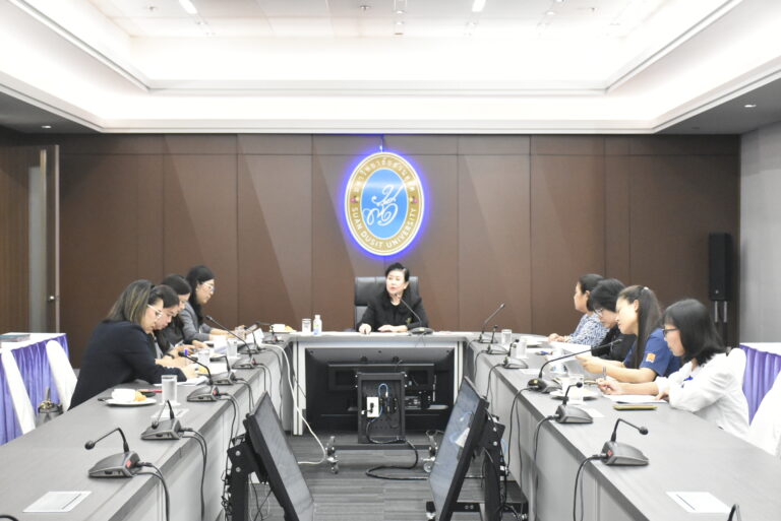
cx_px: 390
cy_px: 260
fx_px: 1237
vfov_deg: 23.8
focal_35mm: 57
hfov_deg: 35.0
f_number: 4.5
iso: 6400
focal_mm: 38
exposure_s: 1/200
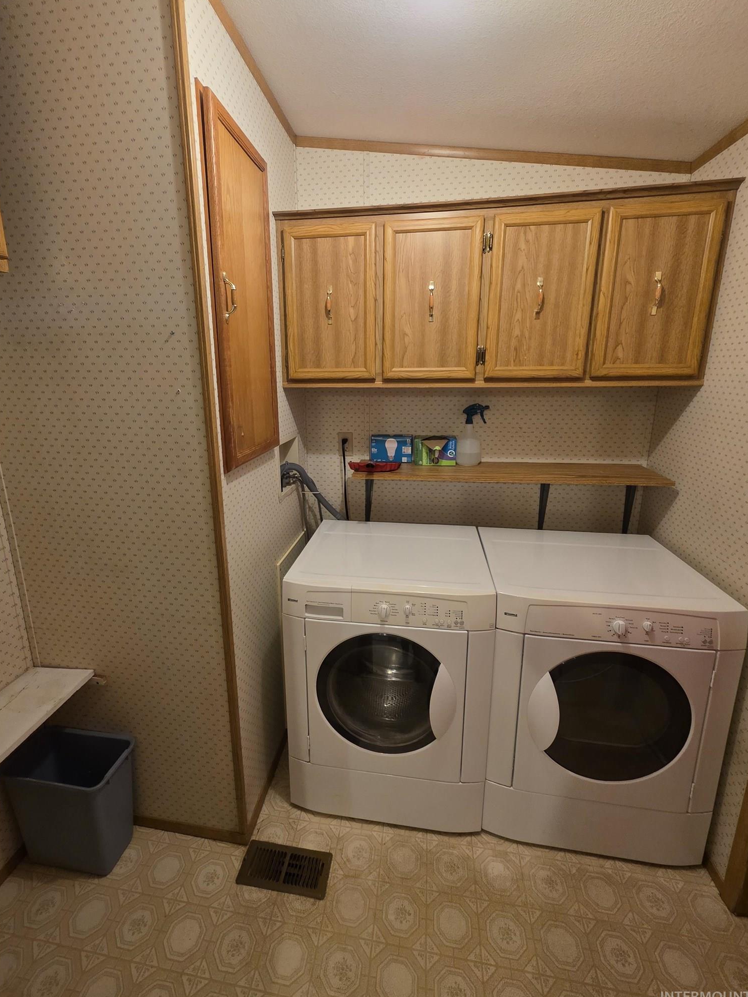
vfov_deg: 98.1
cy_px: 473
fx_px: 432
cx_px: 345
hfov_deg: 81.6
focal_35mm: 15
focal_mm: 2.2
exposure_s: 1/60
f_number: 1.9
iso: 320
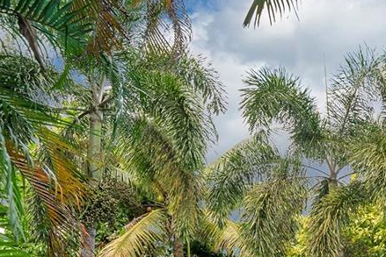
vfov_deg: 21.7
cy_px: 364
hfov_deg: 28.5
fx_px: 578
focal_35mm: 54
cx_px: 530
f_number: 4.5
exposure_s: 1/160
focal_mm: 14.8
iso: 100
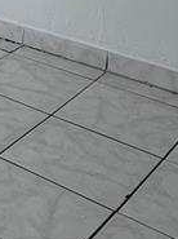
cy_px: -84
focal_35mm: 91
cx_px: -221
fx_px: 626
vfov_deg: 19.6
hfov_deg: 13.1
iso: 40
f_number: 2.2
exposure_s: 1/159
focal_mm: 2.22
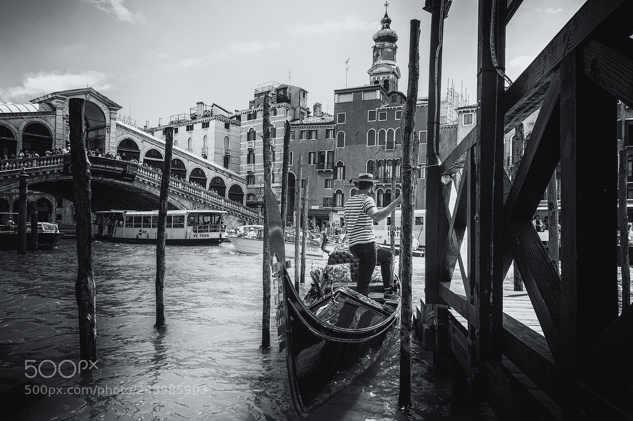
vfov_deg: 47.8
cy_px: 210
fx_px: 474
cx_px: 316
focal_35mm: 27
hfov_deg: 67.4
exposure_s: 1/250
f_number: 9
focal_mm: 18
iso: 200
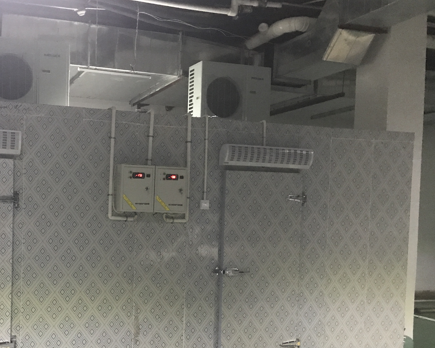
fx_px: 541
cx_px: 107
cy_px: 234
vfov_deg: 35.3
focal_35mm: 42
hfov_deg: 42.4
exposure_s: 1/4
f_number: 1.8
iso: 100
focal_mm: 3.99
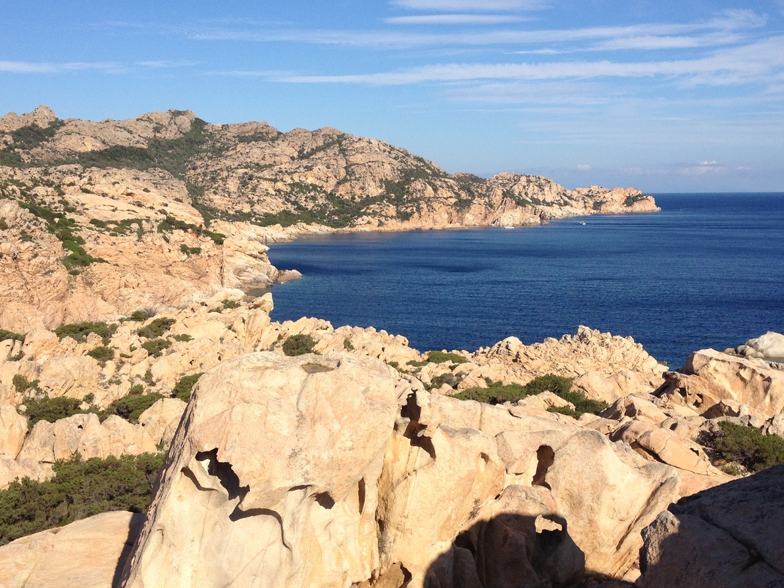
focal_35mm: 47
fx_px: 1065
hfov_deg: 40.4
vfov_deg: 30.9
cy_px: 323
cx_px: 386
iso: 64
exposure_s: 1/2304
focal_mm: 4.28
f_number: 2.4
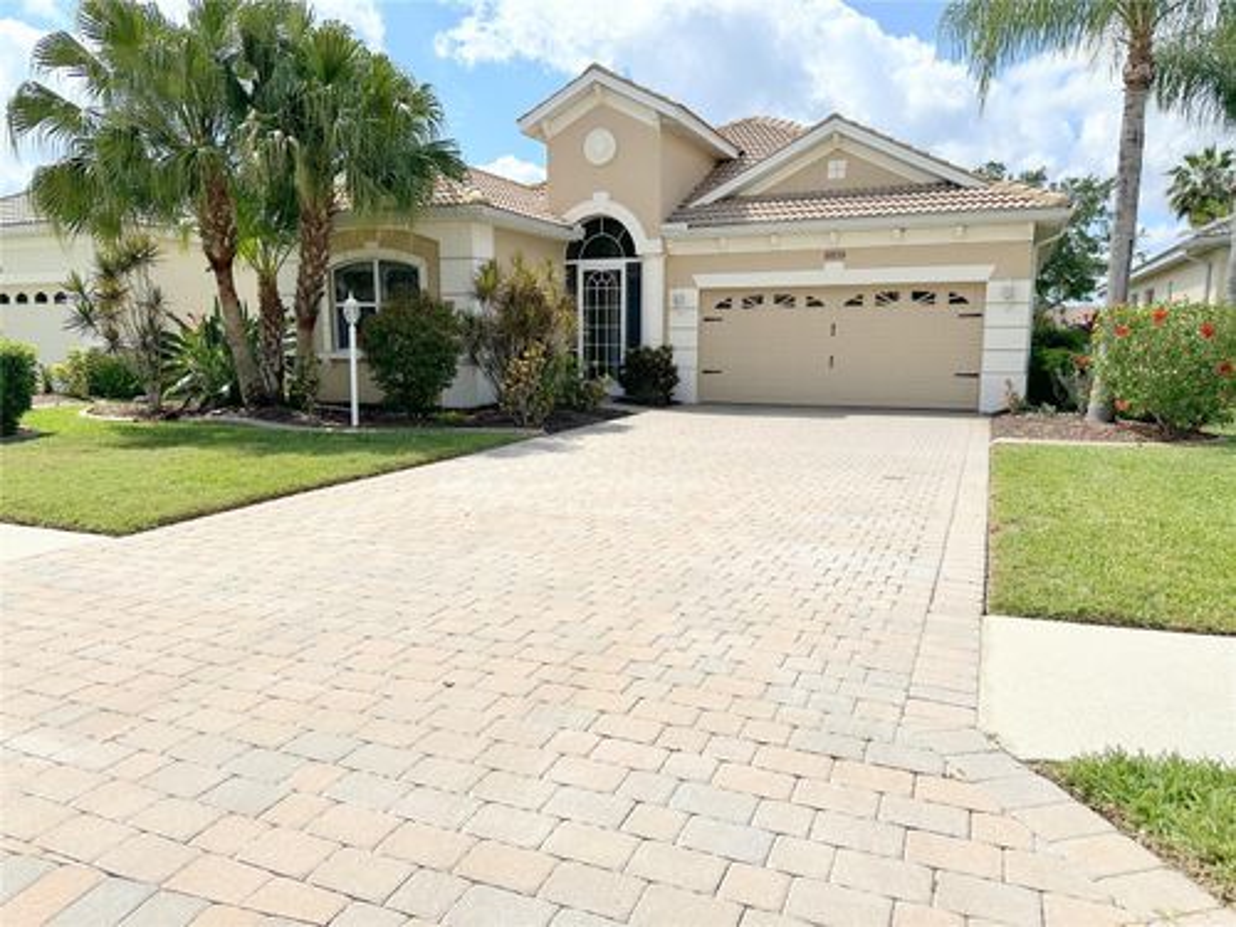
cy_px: 464
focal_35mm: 24
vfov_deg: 56.8
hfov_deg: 71.6
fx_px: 857
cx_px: 618
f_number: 1.78
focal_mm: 6.86
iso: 80
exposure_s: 1/9709
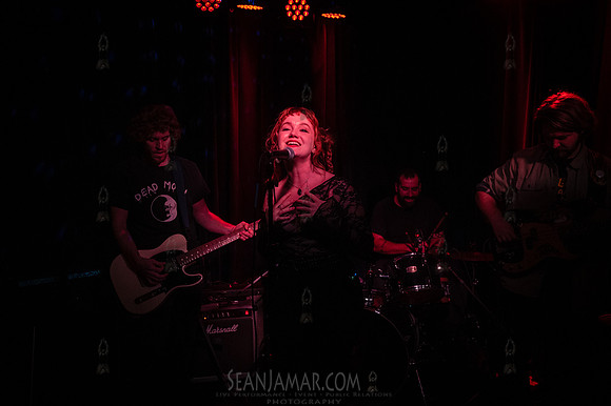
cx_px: 278
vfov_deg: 37.9
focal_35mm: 35
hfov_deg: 54.5
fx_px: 592
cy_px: 219
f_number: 4
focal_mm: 32
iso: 8000
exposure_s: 1/400
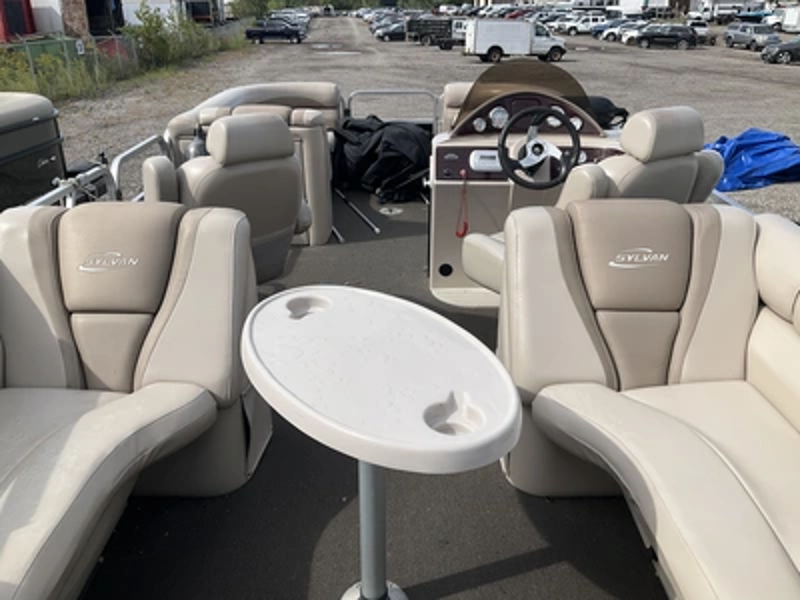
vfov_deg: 48.2
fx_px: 670
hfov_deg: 61.7
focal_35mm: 29
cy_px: 300
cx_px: 400
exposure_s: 1/1912
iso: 25
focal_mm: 3
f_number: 1.8
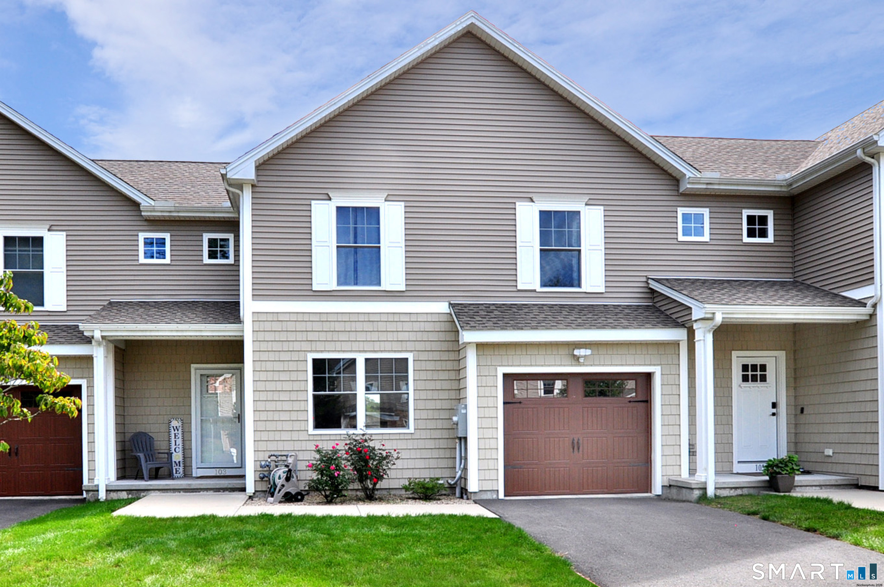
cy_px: 294
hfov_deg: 85.5
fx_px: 478
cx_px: 442
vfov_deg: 63.1
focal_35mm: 20
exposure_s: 1/200
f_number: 9
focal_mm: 13
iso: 250
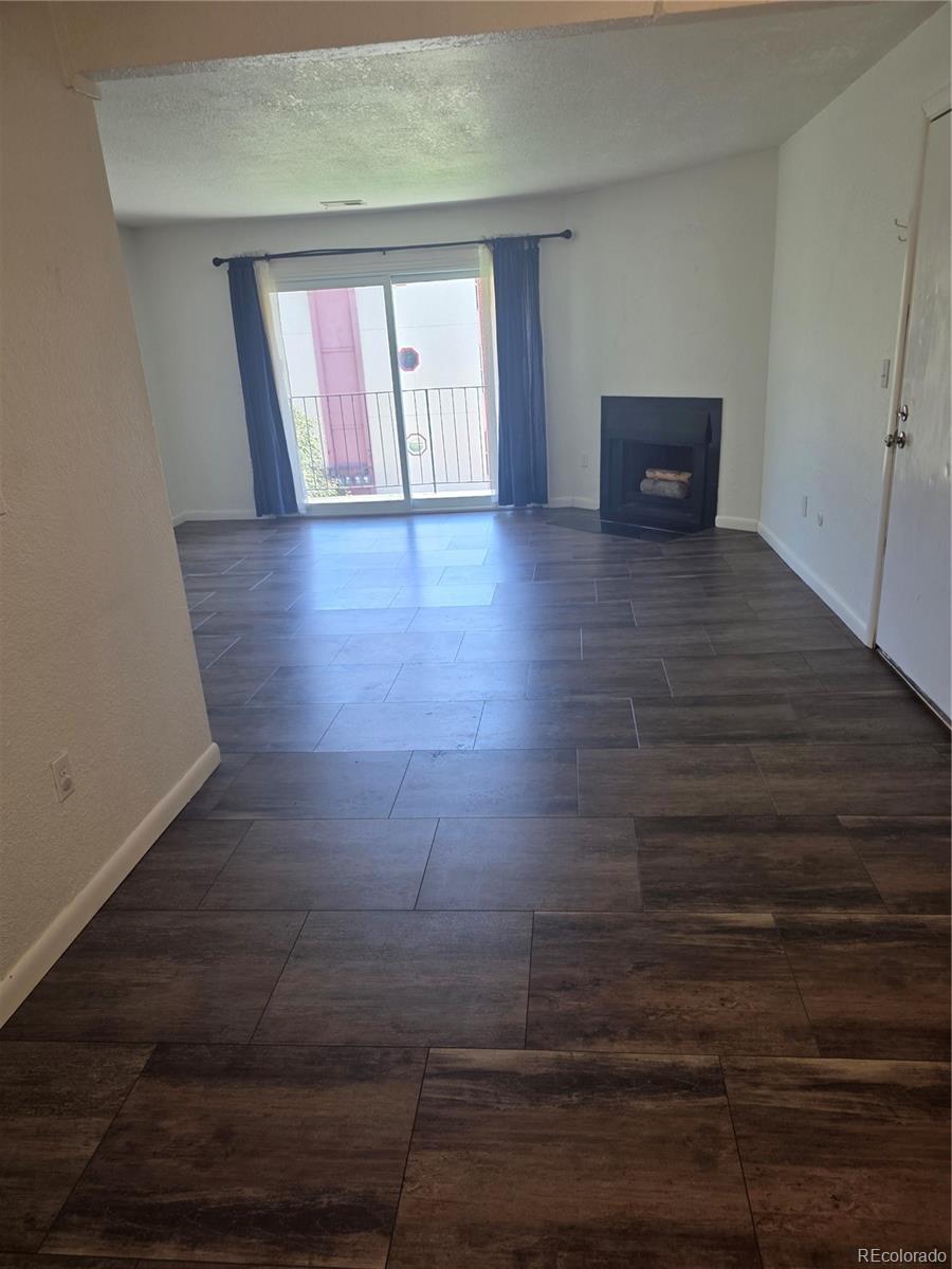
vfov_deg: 73.9
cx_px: 476
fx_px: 843
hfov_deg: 58.9
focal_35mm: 23
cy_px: 634
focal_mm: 6.3
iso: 100
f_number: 1.7
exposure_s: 1/120
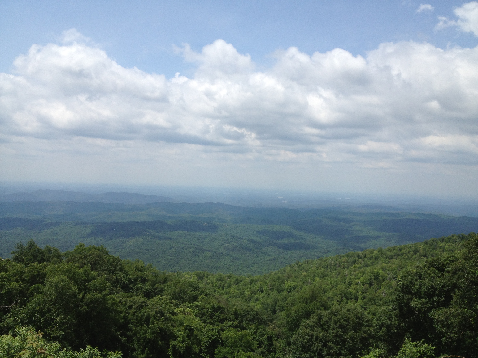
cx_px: 239
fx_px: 483
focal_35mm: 35
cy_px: 179
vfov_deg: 40.7
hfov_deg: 52.6
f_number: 2.4
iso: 64
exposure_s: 1/2632
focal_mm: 4.28
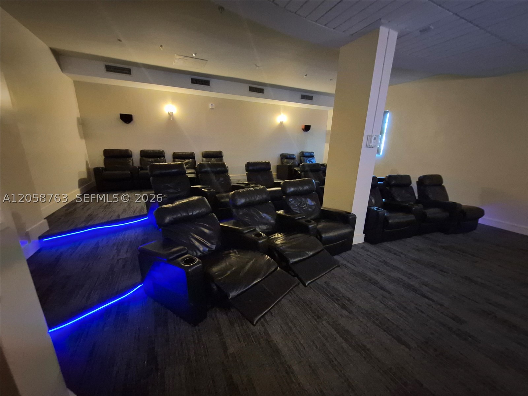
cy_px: 198
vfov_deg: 89.9
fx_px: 198
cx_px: 264
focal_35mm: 13
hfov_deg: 106.2
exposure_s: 1/24
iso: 2000
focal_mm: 1.74
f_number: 2.2
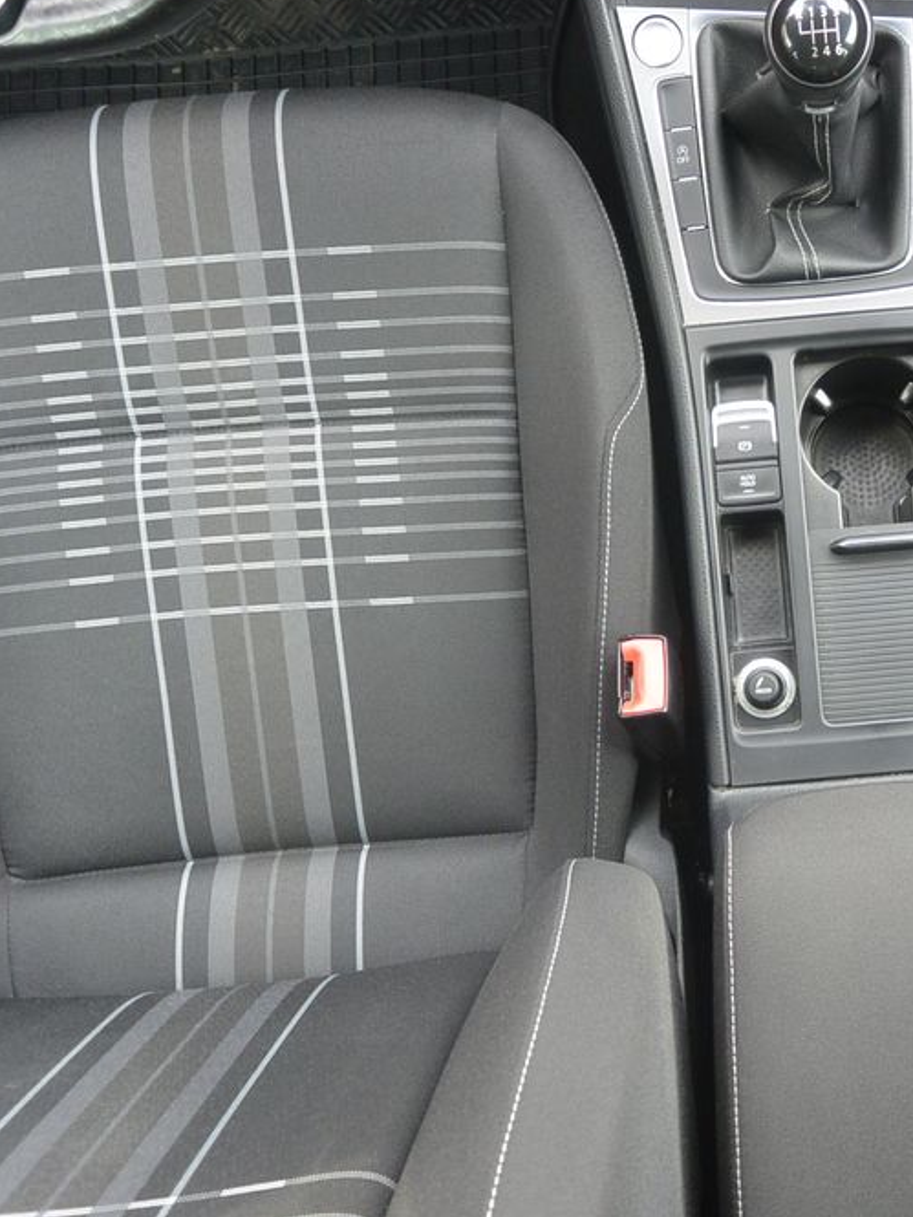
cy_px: 598
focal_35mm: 40
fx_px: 1406
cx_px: 831
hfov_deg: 33.9
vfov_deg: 46.8
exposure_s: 1/60
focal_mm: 10
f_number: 3.5
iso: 450
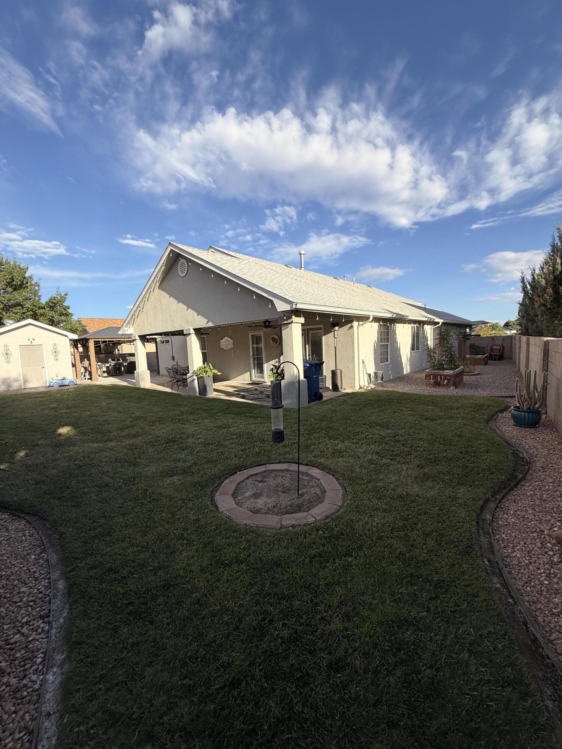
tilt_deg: -3.8
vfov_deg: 102.1
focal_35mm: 14
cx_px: 281
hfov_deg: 85.7
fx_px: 303
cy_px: 374
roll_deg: +2.2
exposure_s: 1/1368
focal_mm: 2.22
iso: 50
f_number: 2.2
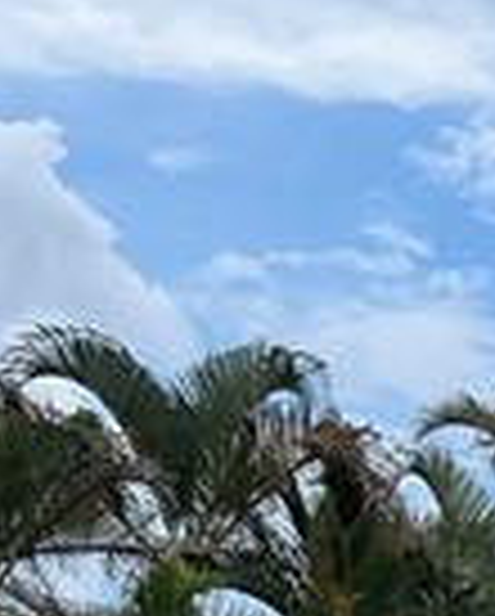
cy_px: 1313
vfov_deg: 9.4
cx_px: 1832
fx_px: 3453
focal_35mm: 189
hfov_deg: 6.8
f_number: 1.5
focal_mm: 5.7
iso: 50
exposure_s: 1/3704
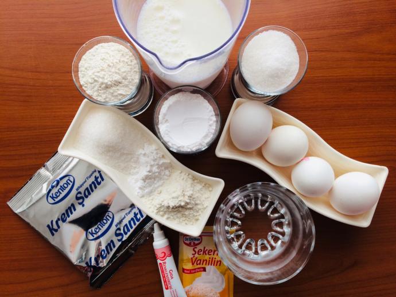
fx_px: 332
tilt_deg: -87.6
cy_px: 148
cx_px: 198
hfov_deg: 61.6
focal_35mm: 29
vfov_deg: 48.3
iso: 32
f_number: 2.2
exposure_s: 1/109
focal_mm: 4.15
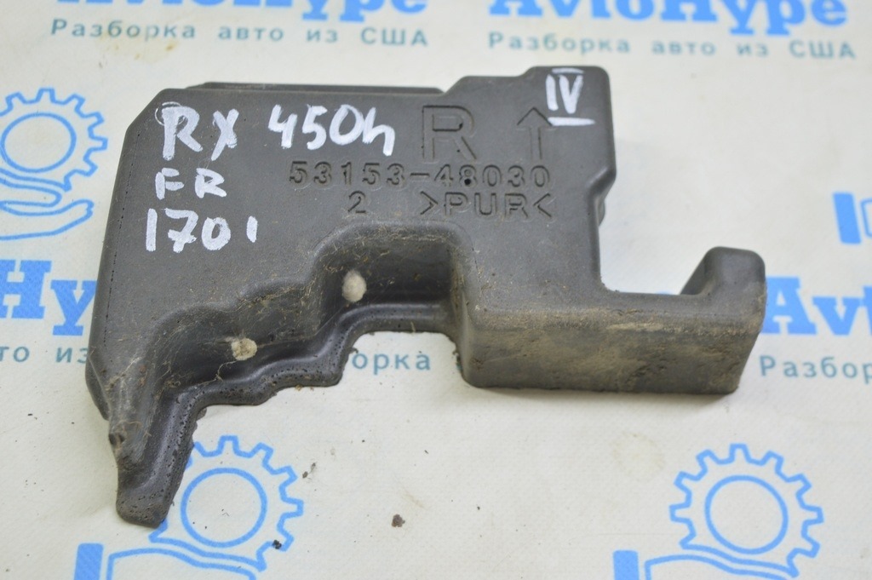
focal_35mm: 60
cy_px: 290
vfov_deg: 22.6
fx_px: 1452
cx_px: 436
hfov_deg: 33.4
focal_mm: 40
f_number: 5.6
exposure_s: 1/20
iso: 400
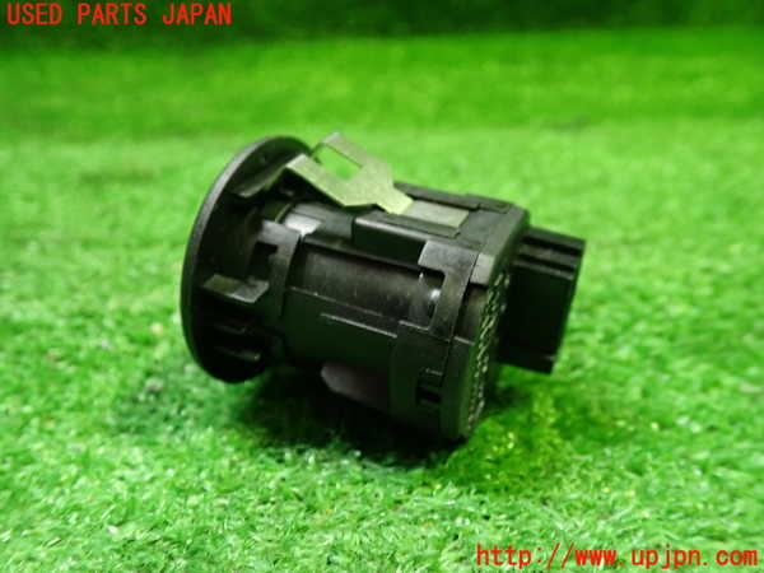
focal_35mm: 30
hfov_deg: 60.0
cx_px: 382
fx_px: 662
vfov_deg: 46.8
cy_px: 286
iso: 250
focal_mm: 5.4
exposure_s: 1/30
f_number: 2.3
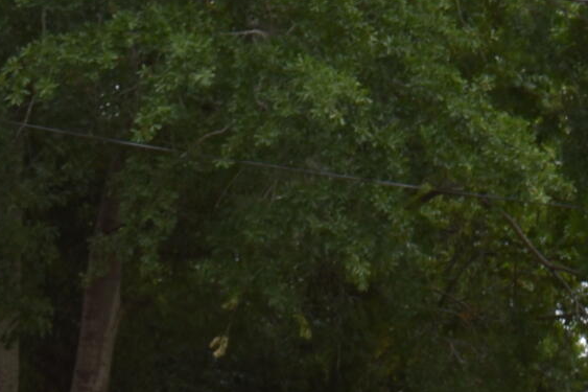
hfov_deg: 10.2
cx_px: 1018
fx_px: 3135
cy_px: -617
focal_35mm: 192
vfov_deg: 6.7
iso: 100
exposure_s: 1/200
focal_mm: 24
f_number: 10
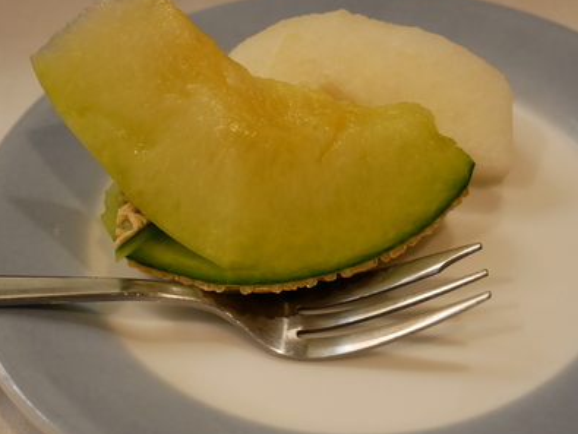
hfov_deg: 25.6
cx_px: 316
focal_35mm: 76
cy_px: 246
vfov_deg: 19.4
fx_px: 1270
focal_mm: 25
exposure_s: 1/40
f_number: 4.5
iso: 800
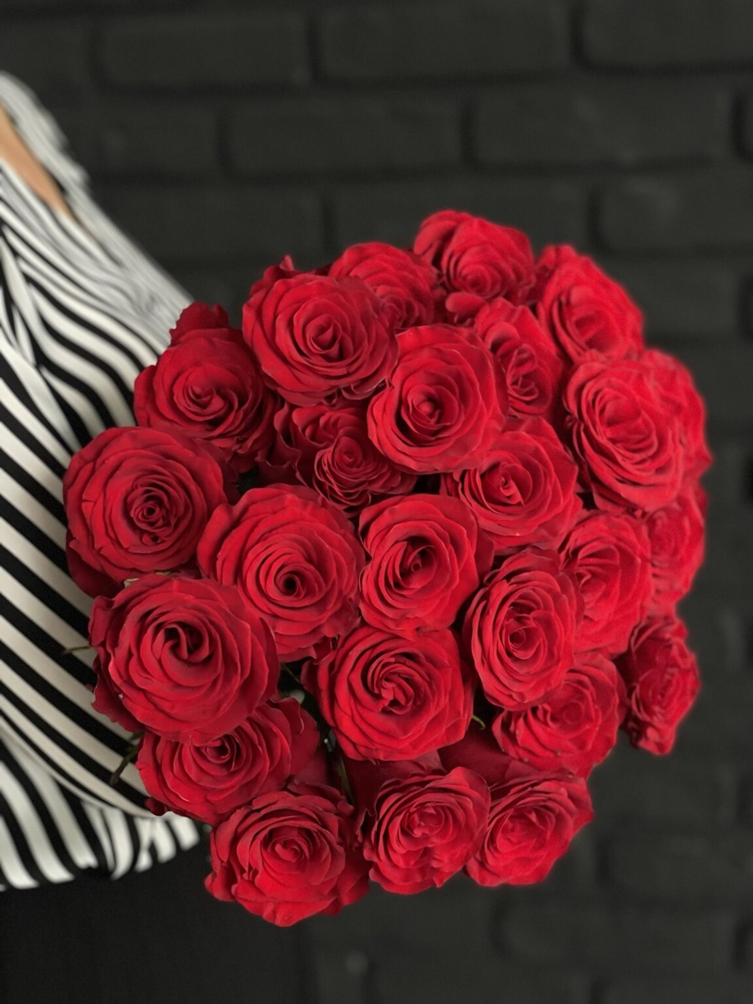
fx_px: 1508
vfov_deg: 36.8
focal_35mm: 52
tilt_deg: -13.6
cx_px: 376
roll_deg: +2.4
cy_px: 502
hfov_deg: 28.0
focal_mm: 6
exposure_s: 1/40
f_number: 2
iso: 250
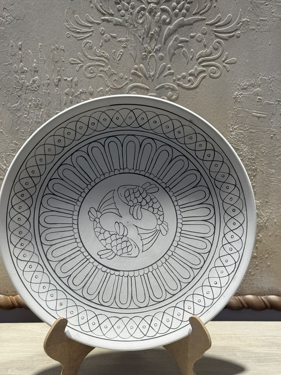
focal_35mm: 48
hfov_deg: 30.3
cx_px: 140
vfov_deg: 39.7
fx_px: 520
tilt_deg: -11.2
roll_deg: +1.8
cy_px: 188
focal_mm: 6.76
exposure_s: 1/294
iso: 64
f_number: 1.78
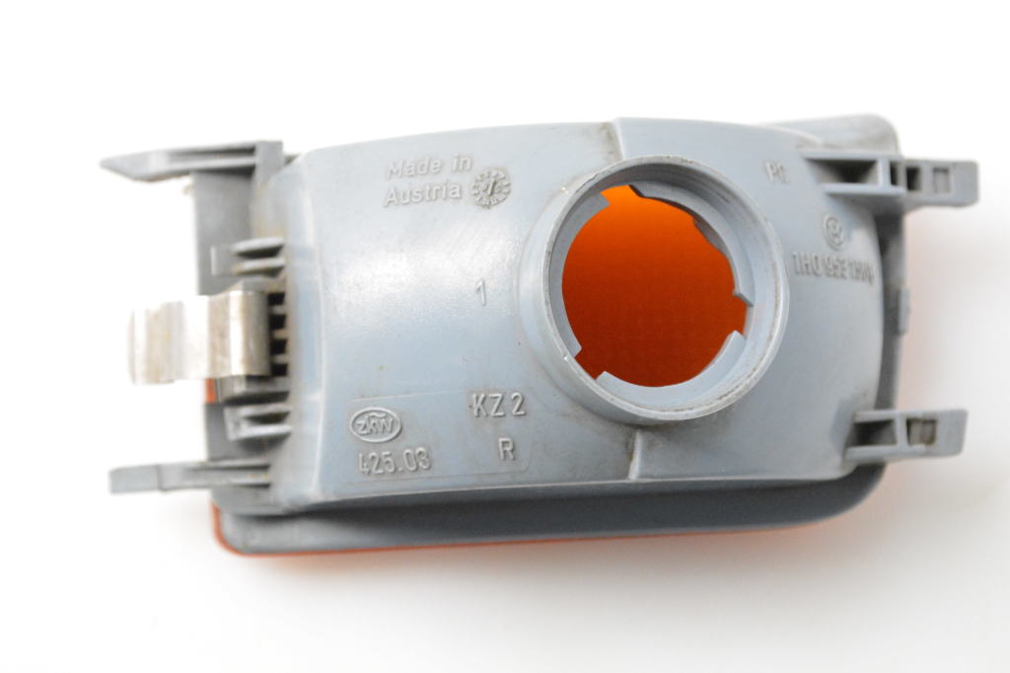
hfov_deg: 27.0
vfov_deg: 18.2
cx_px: 505
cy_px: 336
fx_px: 2103
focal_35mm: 75
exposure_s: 1/320
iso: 6400
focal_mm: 50
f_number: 7.1
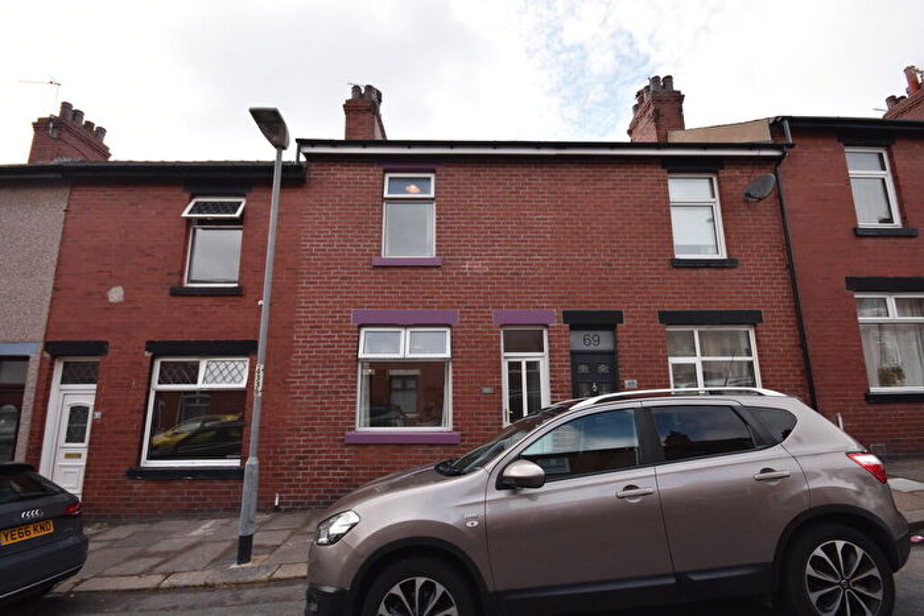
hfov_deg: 100.4
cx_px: 462
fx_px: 385
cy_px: 308
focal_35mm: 15
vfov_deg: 77.4
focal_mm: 10
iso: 400
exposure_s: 1/500
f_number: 8
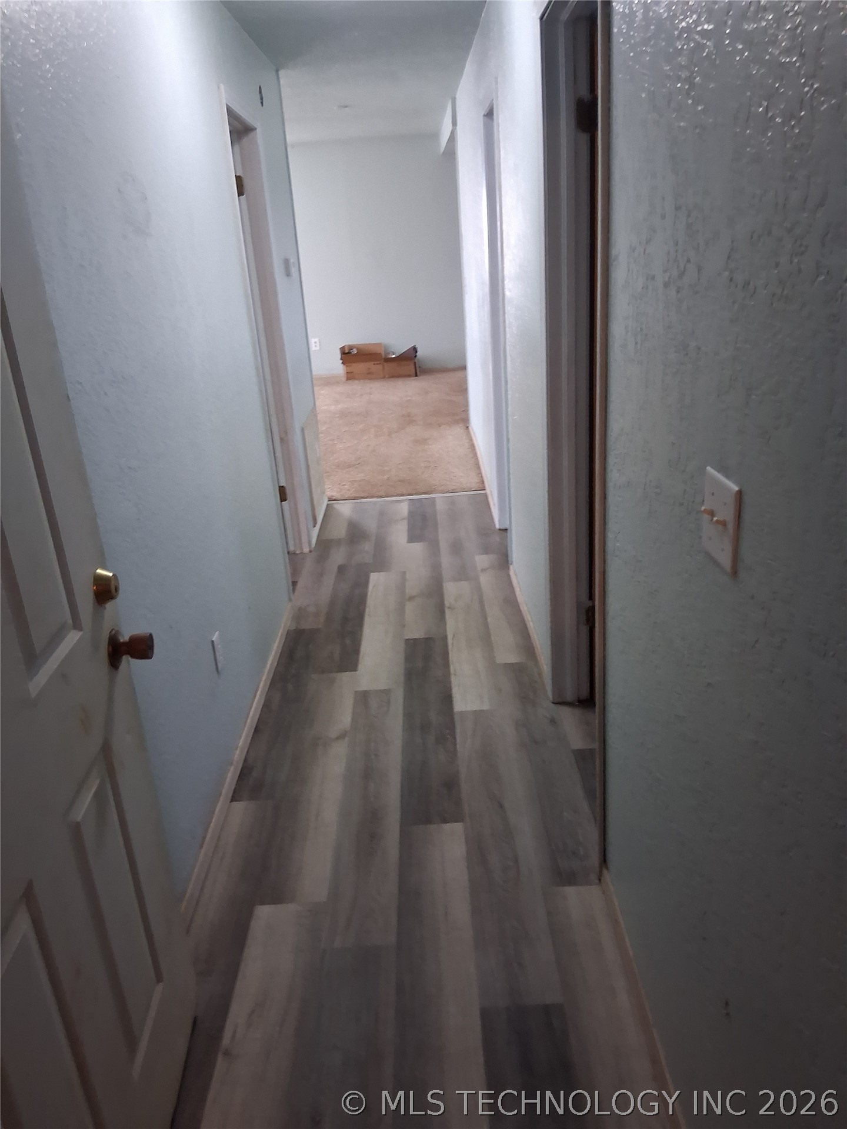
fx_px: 848
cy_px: 564
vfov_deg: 67.3
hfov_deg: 53.1
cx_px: 424
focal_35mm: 26
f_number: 1.8
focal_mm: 3.98
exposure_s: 1/50
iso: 500
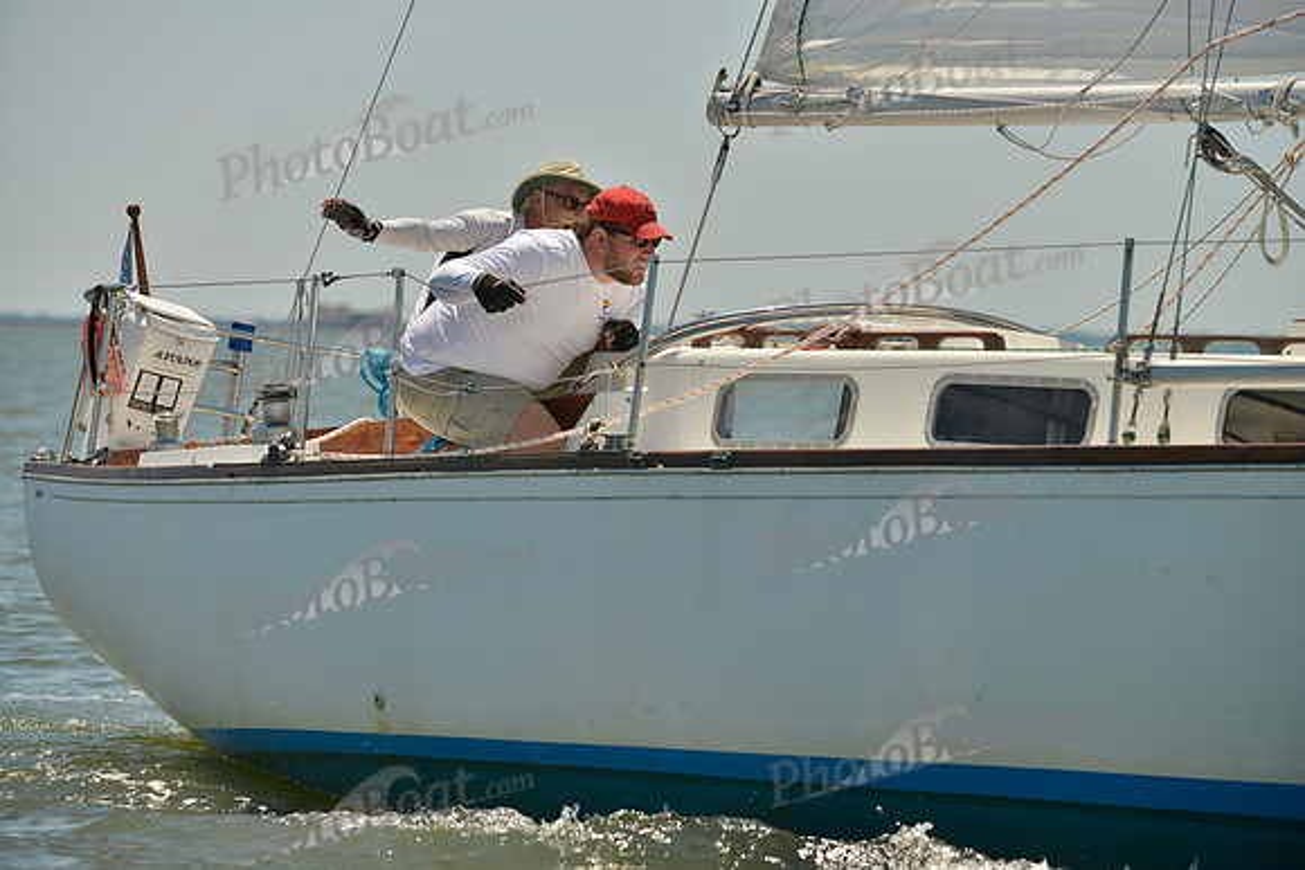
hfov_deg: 9.8
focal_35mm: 210
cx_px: 652
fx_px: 7614
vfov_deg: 6.5
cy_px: 435
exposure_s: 1/1600
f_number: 5.6
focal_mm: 210
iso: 200
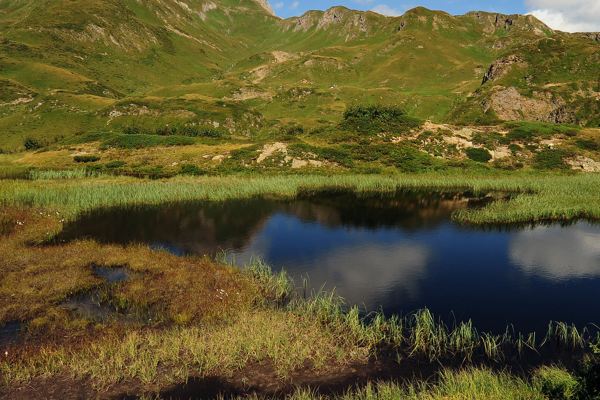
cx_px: 368
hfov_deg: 66.6
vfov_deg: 47.5
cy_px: 153
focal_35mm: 27
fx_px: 450
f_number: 16
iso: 250
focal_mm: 18
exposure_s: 1/160
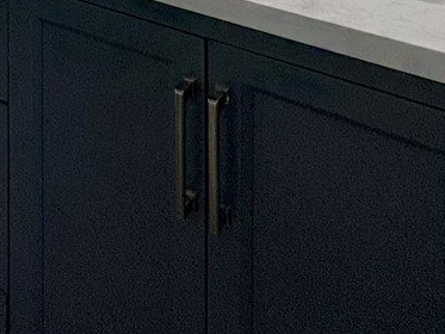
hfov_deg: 27.8
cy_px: -310
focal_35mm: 60
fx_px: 772
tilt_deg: -0.6
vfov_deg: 18.0
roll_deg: -0.1
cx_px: -100
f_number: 2.2
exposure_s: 1/120
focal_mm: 2.22
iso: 125
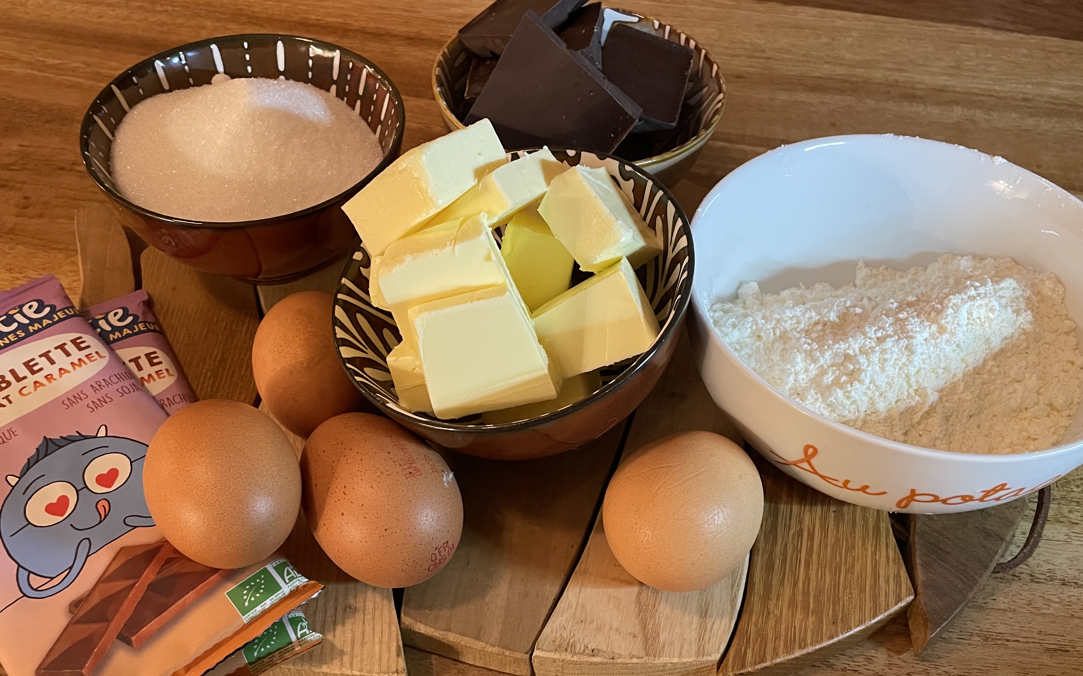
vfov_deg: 39.4
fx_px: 944
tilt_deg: -49.1
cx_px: 524
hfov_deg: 59.6
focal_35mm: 32
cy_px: 359
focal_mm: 4.2
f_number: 1.6
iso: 400
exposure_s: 1/50
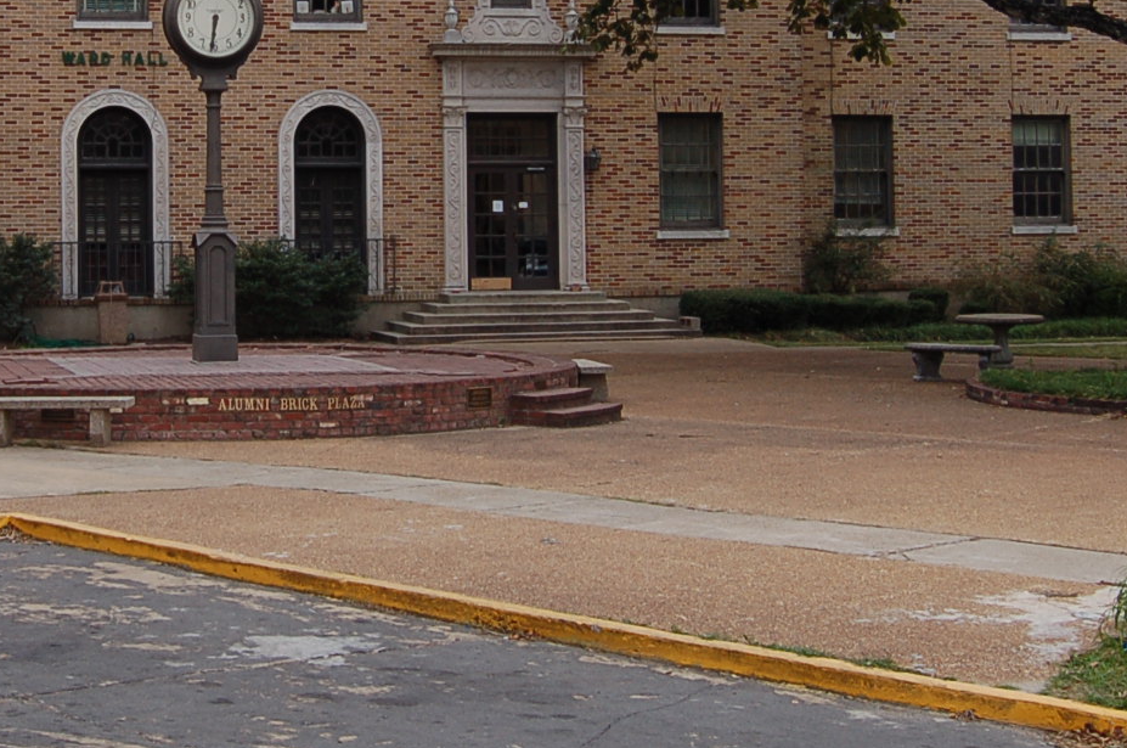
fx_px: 2282
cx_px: 250
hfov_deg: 27.3
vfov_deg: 18.2
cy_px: 36
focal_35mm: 73
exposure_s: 1/160
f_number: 6.3
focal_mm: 20
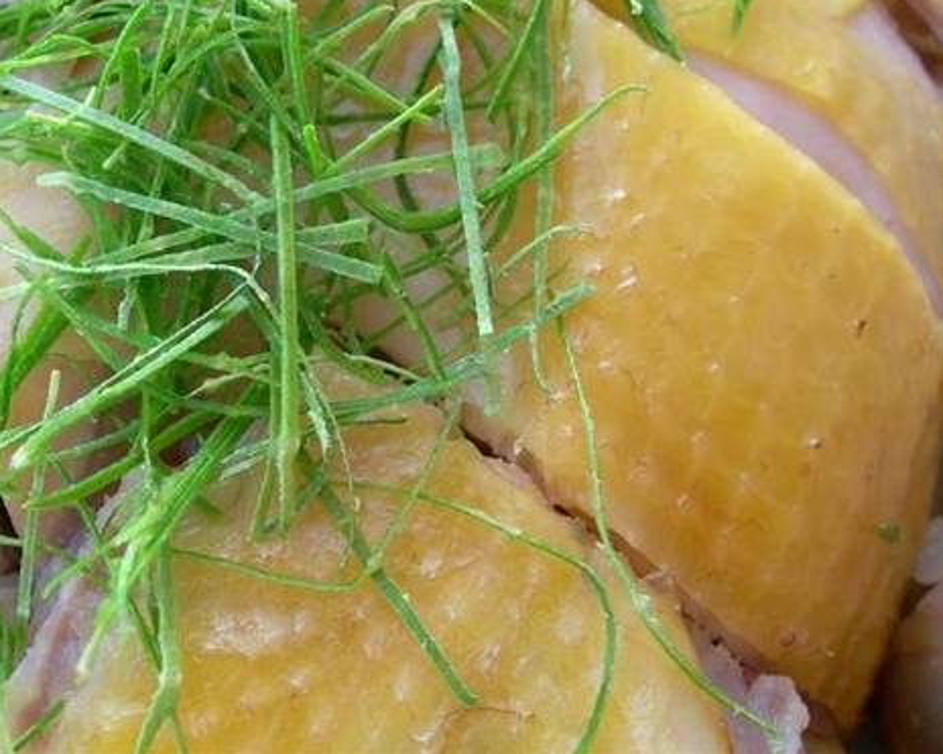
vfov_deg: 37.3
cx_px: 439
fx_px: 1116
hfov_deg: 45.8
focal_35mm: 40
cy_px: 375
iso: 50
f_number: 4.8
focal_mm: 7.8
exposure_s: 1/34.6
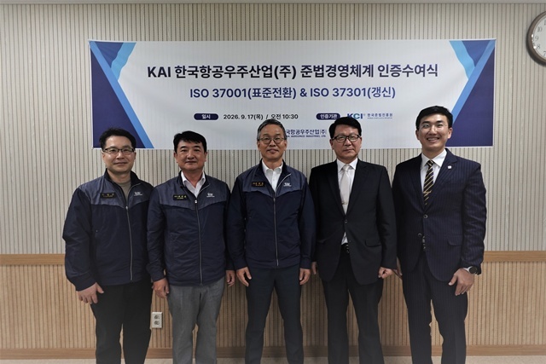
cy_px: 182
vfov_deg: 62.0
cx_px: 273
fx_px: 303
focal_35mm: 20
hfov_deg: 84.0
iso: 125
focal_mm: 7.6
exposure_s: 1/80
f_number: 2
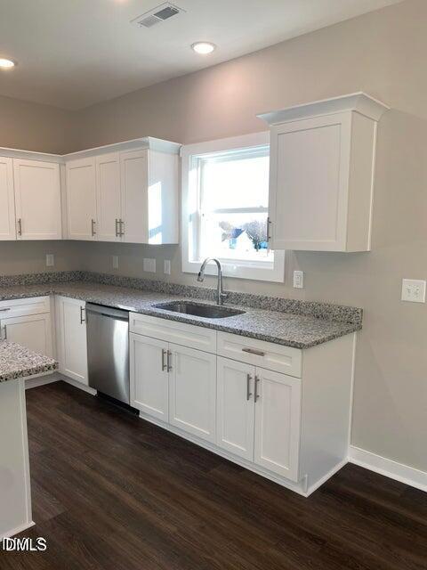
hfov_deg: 53.1
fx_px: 428
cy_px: 285
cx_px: 214
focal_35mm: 26
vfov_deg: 67.3
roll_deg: -0.7
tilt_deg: -7.3
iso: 32
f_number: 1.8
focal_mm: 4.25
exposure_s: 1/120
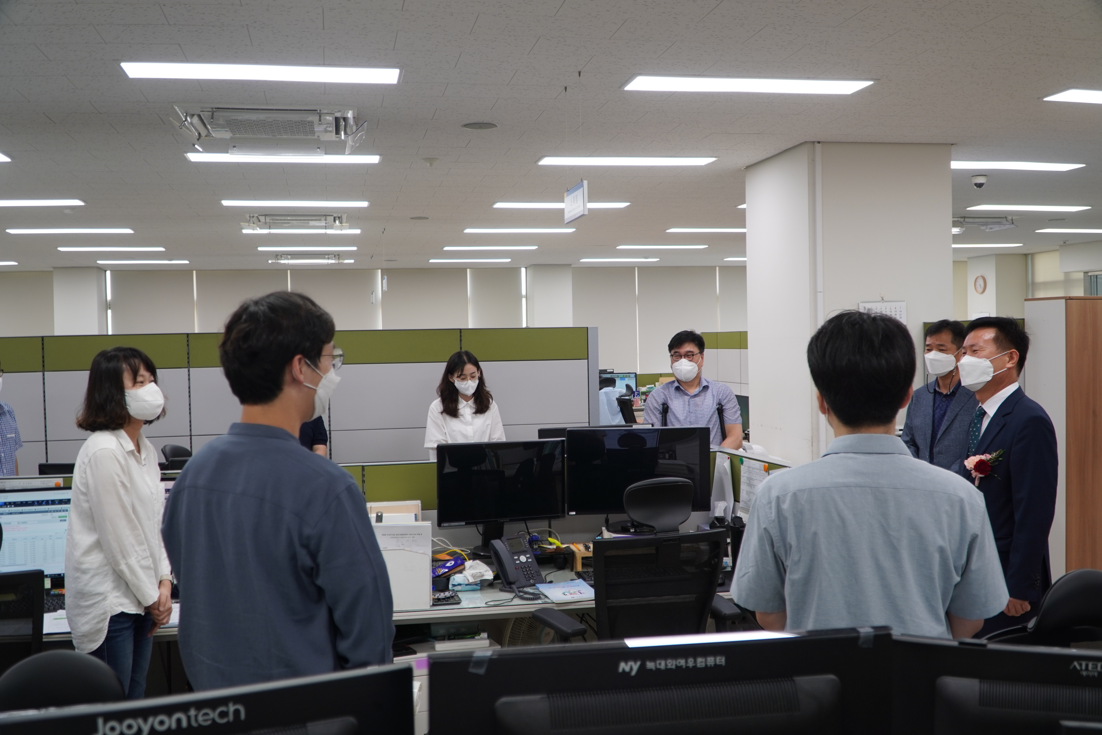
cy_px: 368
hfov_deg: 57.2
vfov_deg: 40.0
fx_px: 1010
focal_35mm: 33
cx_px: 551
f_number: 4
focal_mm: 22
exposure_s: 1/40
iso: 200
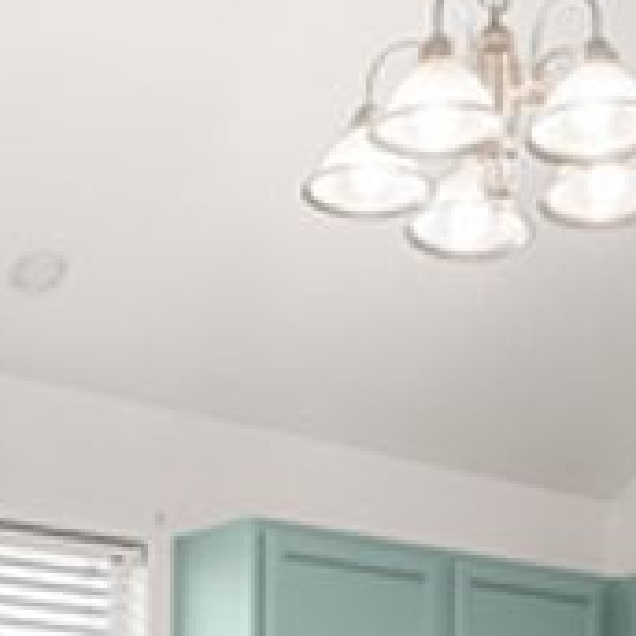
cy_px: 904
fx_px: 1684
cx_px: 240
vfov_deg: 19.2
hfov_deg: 21.3
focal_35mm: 81
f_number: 10
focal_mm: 16
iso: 250
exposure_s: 2.5
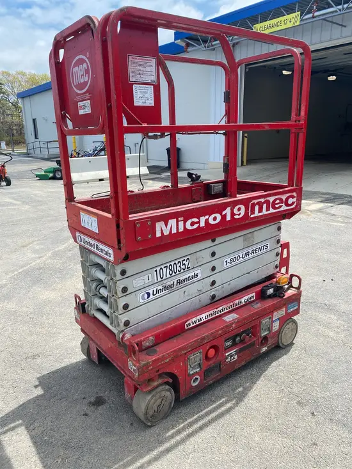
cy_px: 234
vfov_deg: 67.3
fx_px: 352
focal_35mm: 26
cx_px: 176
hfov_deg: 53.1
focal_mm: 4.25
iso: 32
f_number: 1.8
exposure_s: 1/1565
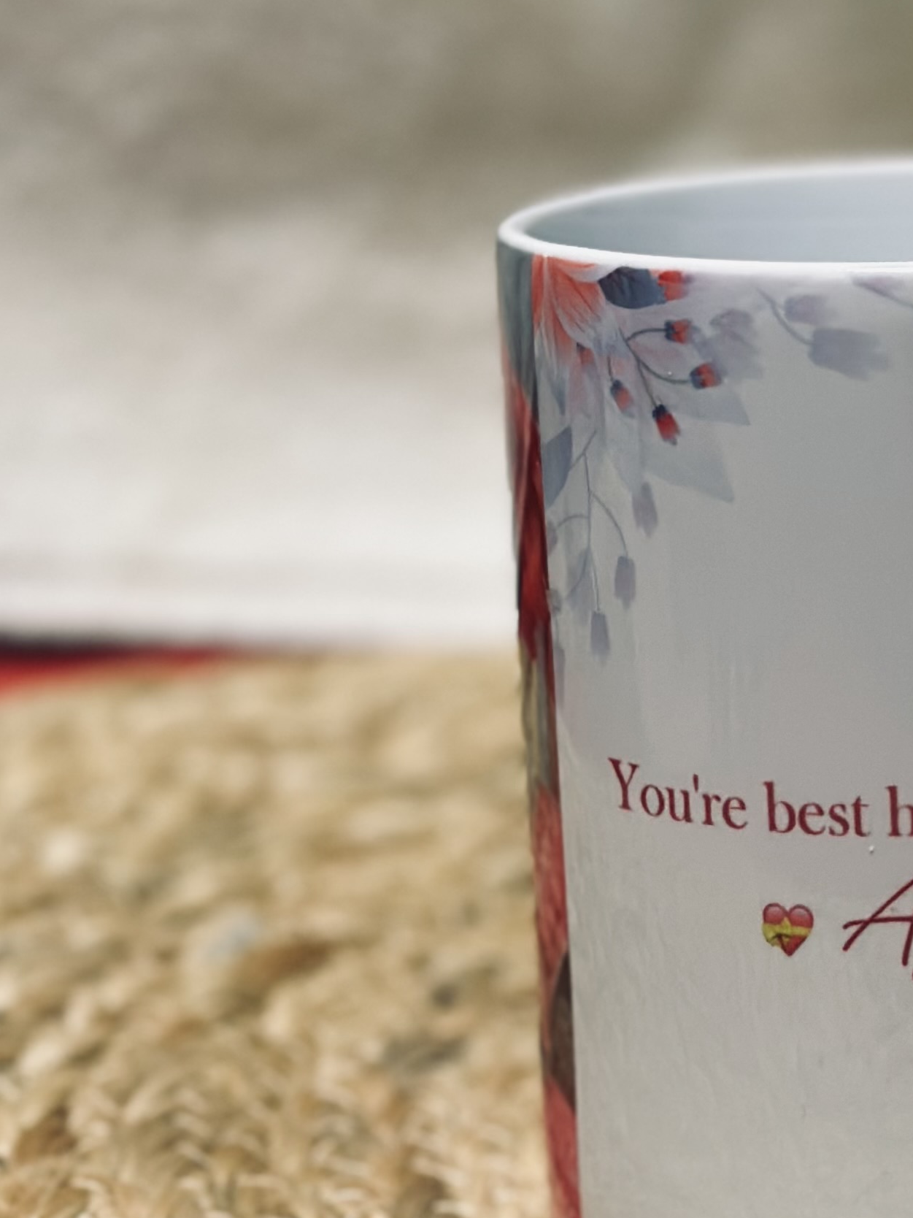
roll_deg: -0.9
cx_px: 985
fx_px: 4079
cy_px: 415
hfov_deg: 12.6
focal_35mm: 116
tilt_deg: -10.0
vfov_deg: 16.9
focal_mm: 6.86
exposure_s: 1/50
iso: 200
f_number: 1.78
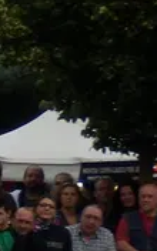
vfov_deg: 5.4
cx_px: -675
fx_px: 2670
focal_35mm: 390
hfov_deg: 3.1
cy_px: 319
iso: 80
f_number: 4.1
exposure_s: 1/400
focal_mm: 9.8
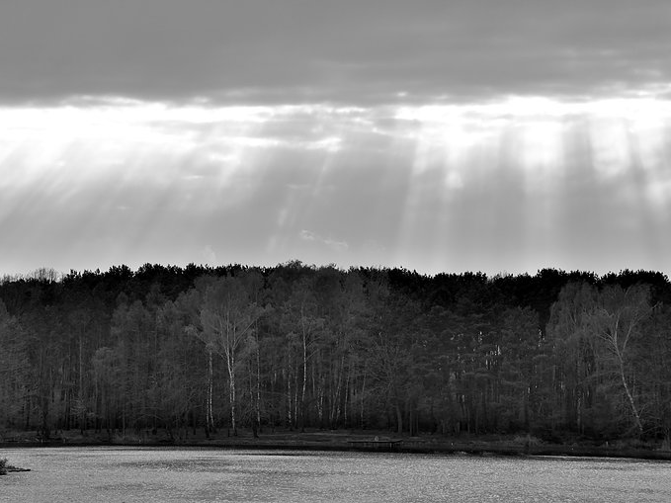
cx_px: 270
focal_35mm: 201
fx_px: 3888
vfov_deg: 7.4
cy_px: 210
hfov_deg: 9.9
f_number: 11
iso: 200
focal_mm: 105
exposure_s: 1/100
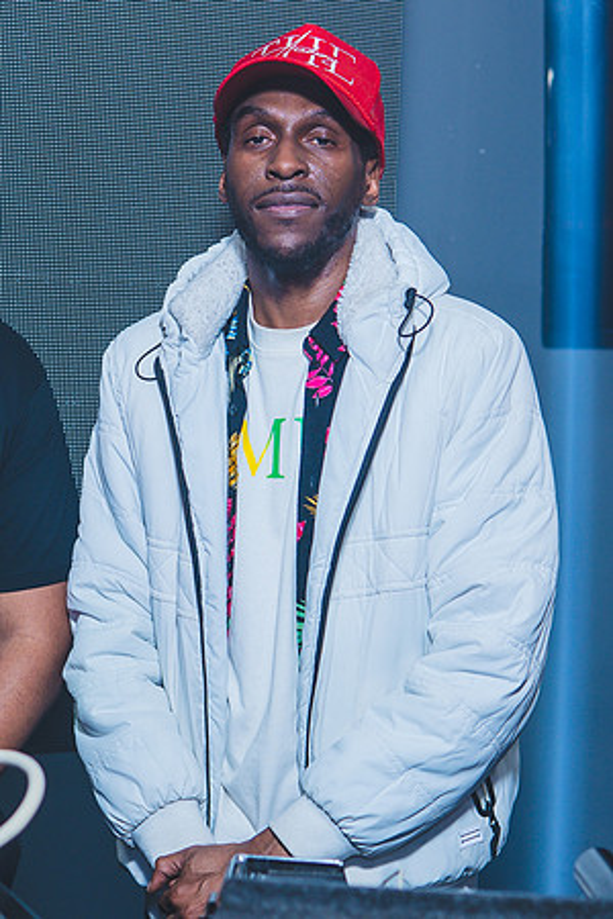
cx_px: 75
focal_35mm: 71
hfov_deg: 18.9
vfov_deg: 28.5
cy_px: 436
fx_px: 1811
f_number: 2.8
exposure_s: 1/160
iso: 200
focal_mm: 30
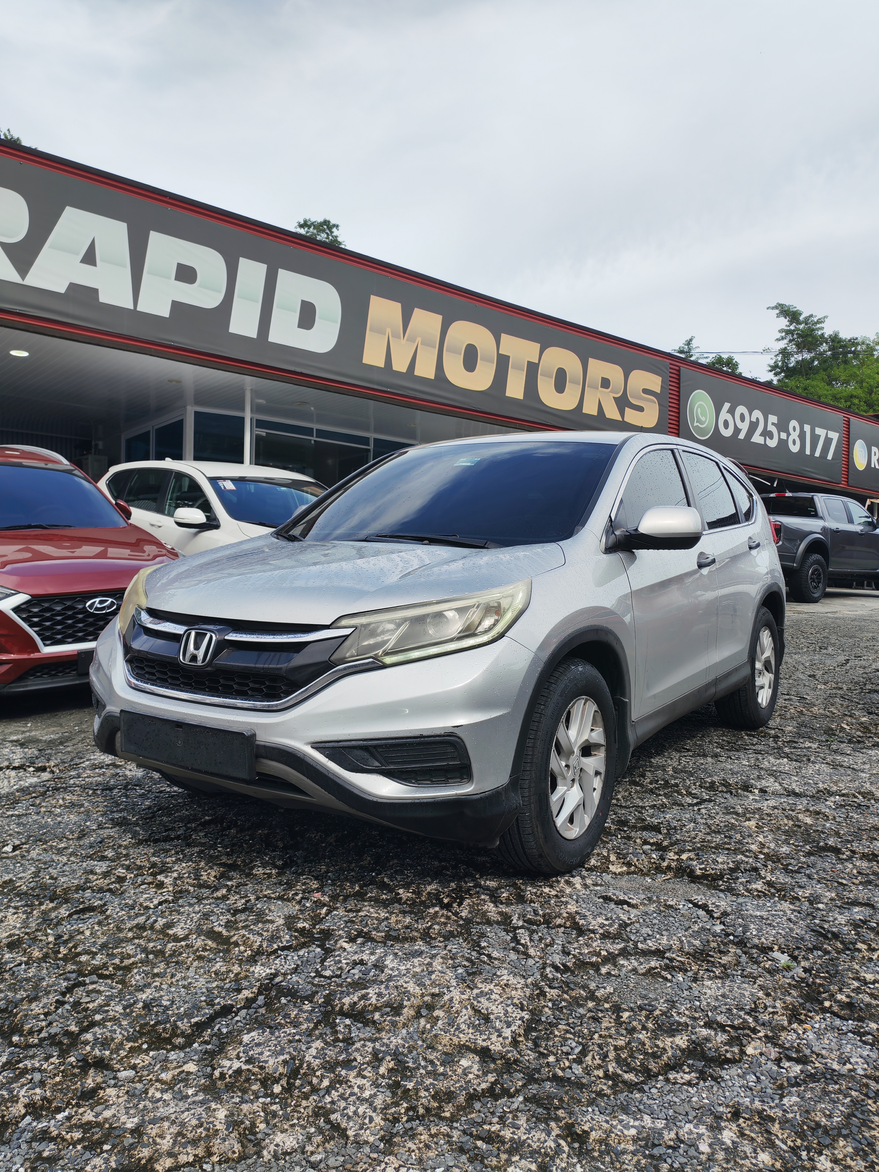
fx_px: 914
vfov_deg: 65.3
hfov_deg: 51.4
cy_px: 586
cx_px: 440
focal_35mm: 27
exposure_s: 1/570
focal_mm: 6.12
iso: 50
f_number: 1.9
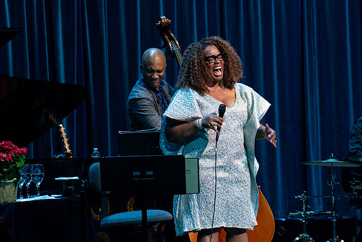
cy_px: 140
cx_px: 183
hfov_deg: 7.0
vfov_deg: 4.7
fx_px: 2940
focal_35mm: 292
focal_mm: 184
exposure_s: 1/250
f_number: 6.3
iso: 2500
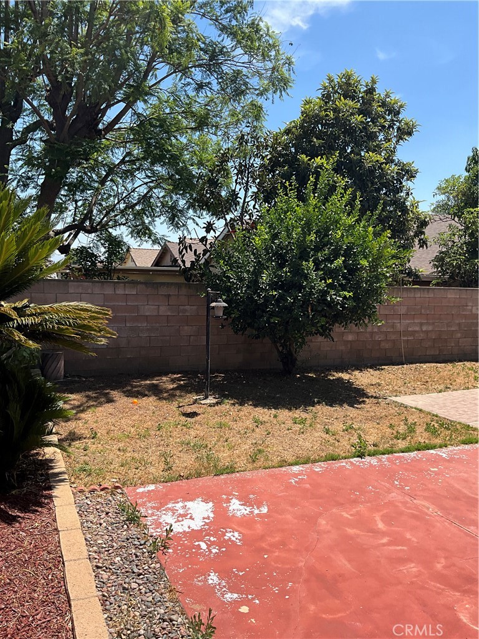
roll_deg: -0.7
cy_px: 320
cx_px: 240
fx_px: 535
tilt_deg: -2.4
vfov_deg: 61.7
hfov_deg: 48.2
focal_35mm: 29
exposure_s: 1/1490
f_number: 1.8
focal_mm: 3
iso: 25
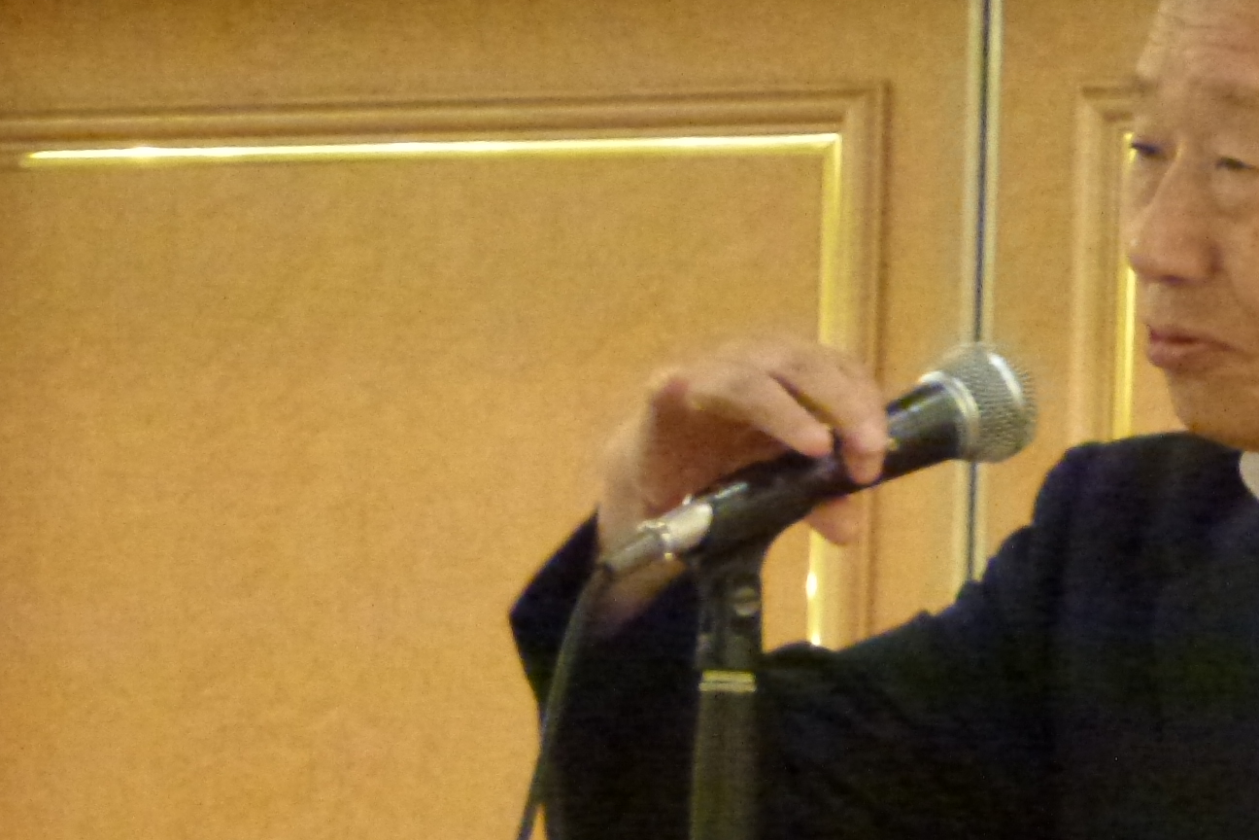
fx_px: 13079
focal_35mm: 374
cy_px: 647
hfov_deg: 5.5
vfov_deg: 3.7
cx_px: 1174
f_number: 5.4
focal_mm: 32.6
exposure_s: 1/40
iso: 1600
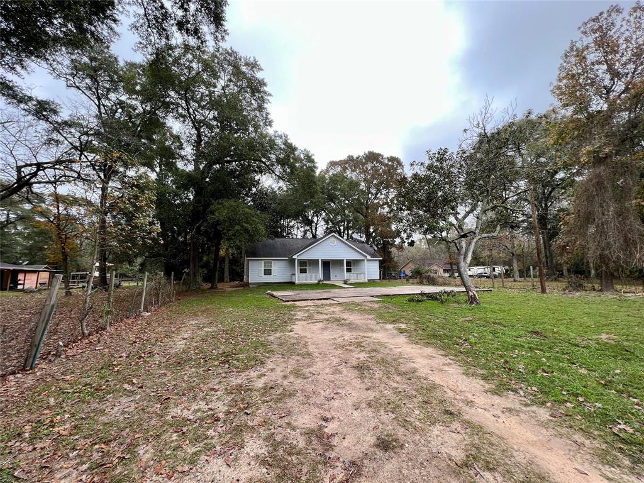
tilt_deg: +6.1
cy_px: 242
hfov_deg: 106.2
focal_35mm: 13
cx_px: 322
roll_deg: +1.4
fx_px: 242
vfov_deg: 89.9
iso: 32
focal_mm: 1.57
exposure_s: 1/136
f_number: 1.8
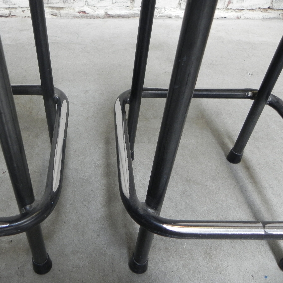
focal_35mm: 31
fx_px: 287
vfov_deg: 52.5
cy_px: 141
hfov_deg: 51.7
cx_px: 98
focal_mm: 4.6
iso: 215
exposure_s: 1/30
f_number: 2.8
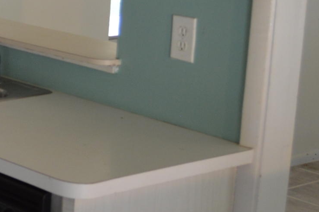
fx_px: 974
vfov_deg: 12.4
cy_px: 67
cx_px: -238
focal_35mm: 110
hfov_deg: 16.0
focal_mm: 18
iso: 400
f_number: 3.5
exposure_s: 1/60
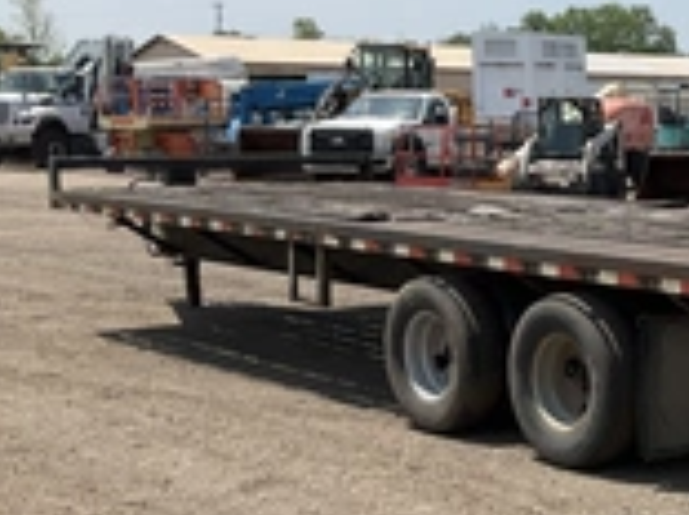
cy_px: 329
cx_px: 813
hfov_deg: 23.8
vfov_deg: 19.6
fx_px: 1492
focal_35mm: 75
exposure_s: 1/2058
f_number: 1.8
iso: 25
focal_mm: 3
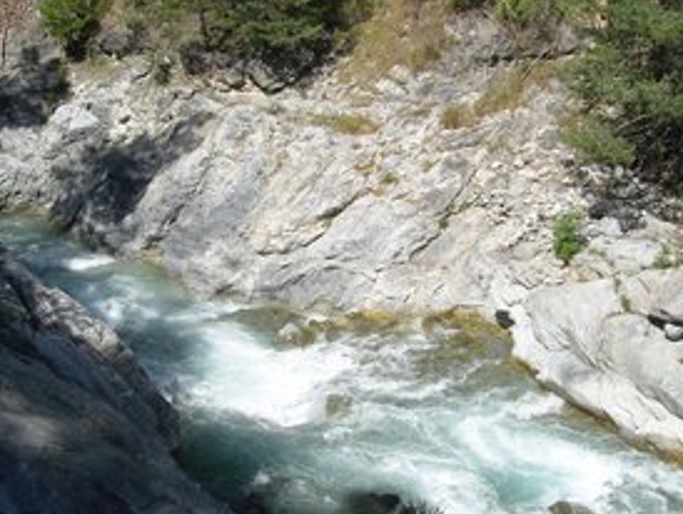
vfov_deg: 27.1
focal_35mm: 54
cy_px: 259
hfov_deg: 35.5
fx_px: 1066
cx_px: 294
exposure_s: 1/250
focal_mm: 6.2
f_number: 7
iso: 80
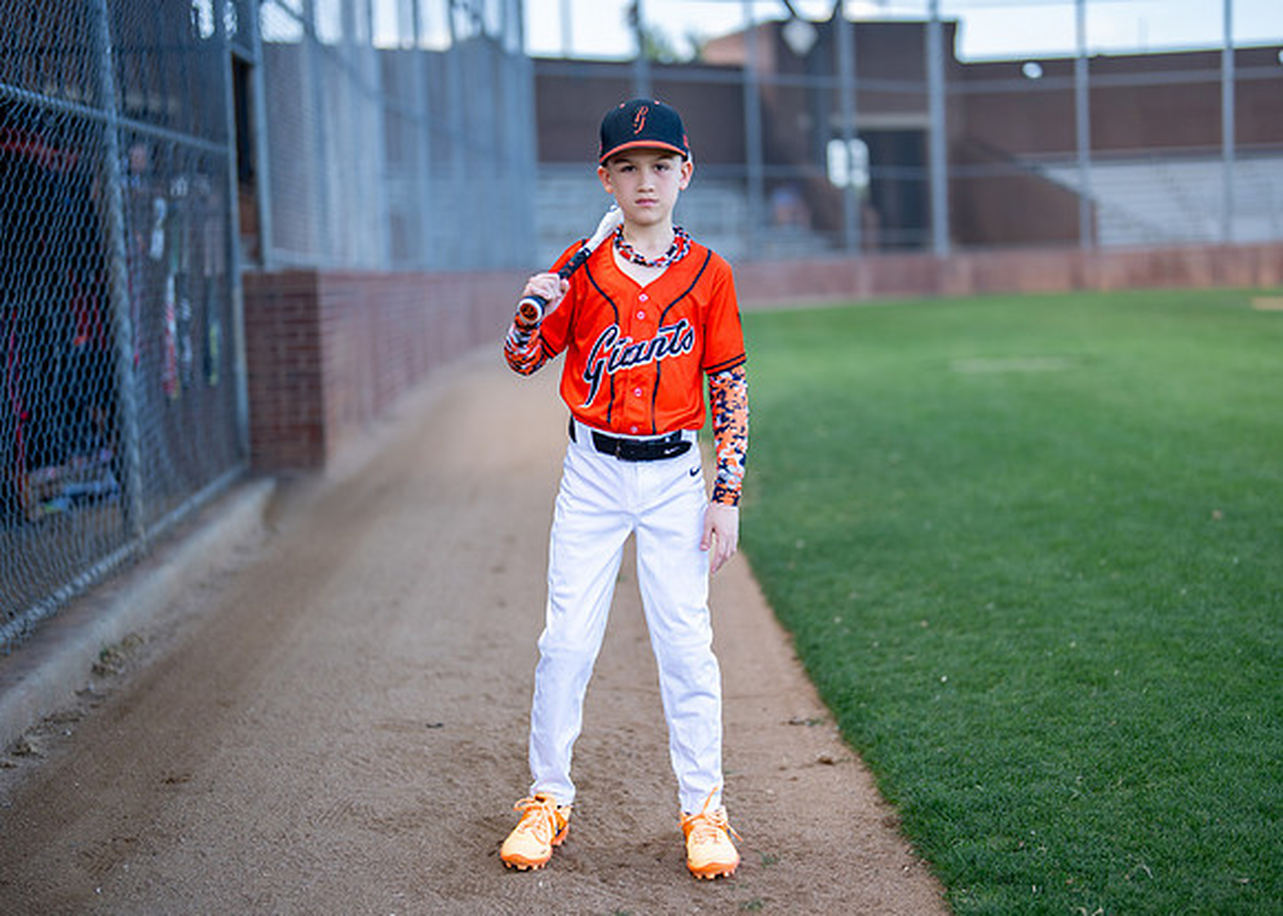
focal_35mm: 56
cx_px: 673
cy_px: 473
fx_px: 2044
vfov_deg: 25.3
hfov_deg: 34.8
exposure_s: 1/1600
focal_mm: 50
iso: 125
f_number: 1.2
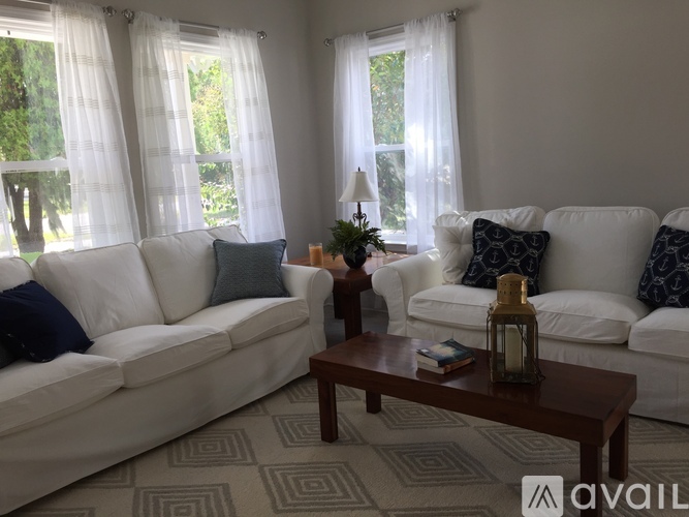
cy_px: 258
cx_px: 344
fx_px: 577
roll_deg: +4.2
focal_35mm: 29
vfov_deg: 48.2
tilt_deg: -9.0
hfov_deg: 61.7
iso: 32
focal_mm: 4.15
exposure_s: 1/120
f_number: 2.2
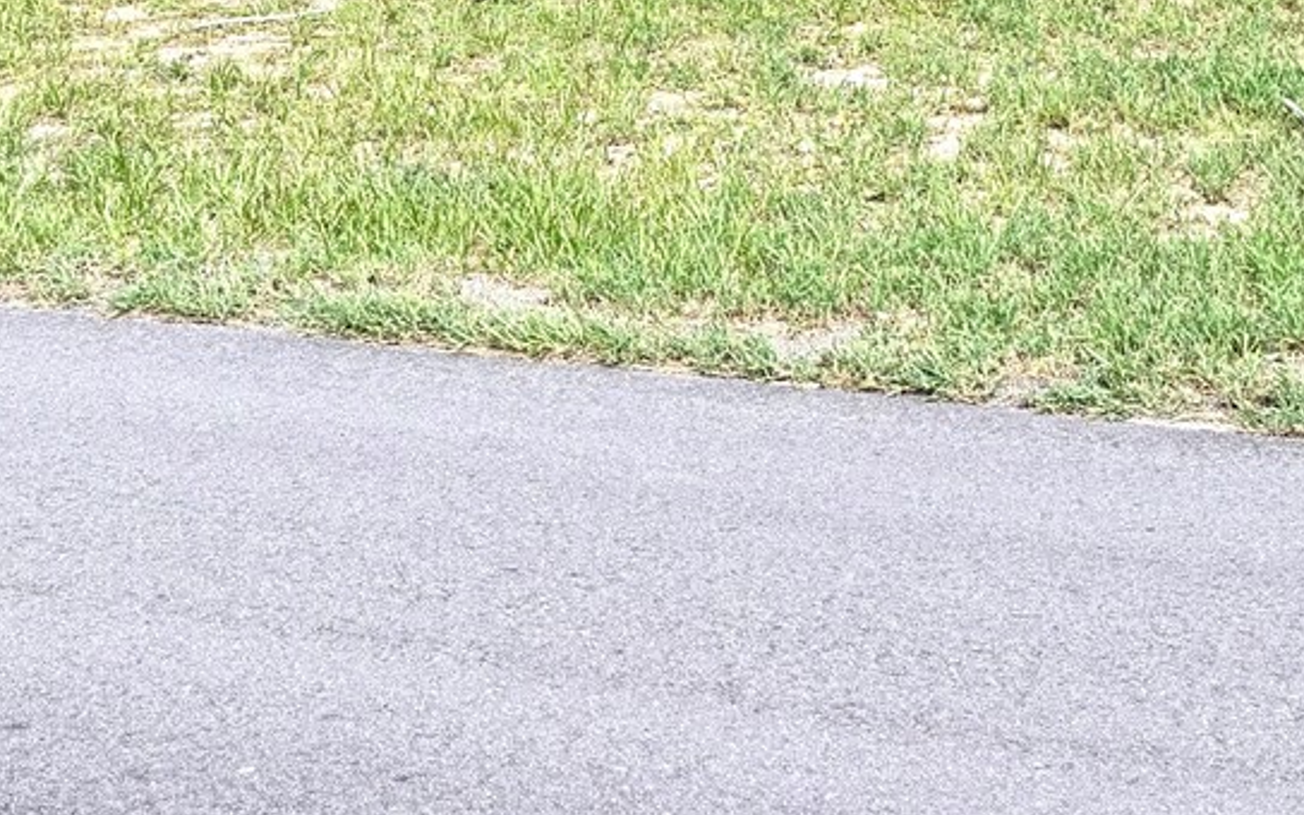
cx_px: 978
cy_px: -582
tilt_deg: +2.2
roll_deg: +0.2
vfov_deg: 14.5
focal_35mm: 81
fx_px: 2879
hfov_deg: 25.2
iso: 50
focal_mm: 5.96
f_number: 1.6
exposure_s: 1/574
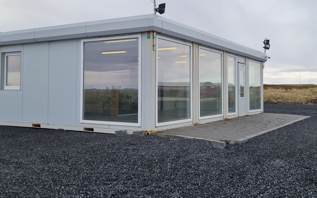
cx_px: 160
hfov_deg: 48.2
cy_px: 85
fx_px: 354
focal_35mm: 41
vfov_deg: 31.2
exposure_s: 1/1224
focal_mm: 5.4
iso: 50
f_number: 1.8
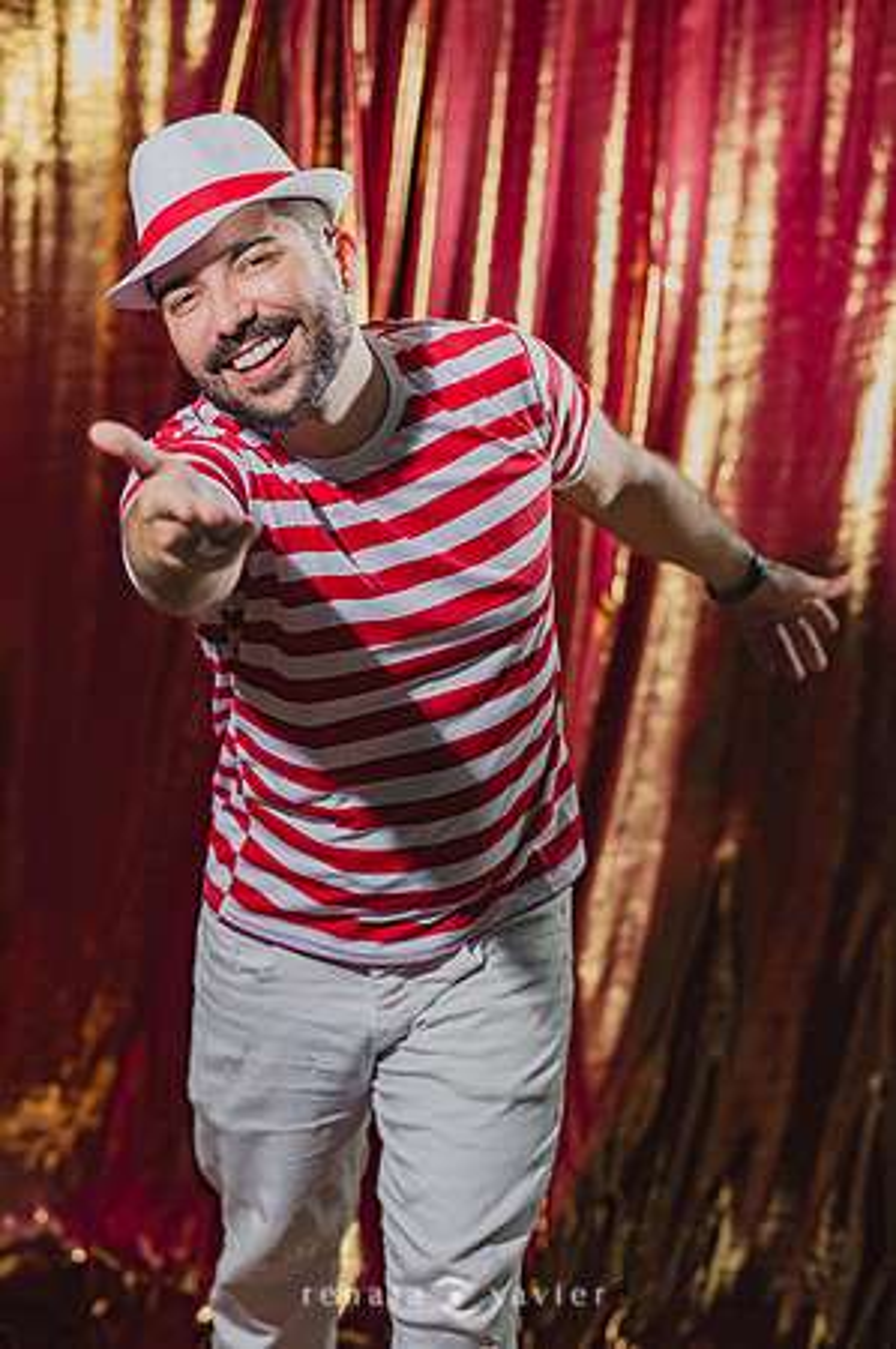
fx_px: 3180
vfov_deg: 23.9
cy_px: 674
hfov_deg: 16.0
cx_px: 448
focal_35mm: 85
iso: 125
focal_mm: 85
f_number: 2.5
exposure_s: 1/200
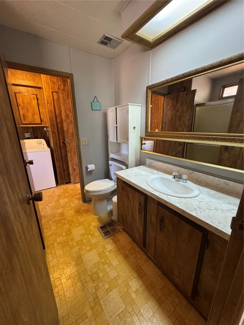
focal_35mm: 14
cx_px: 122
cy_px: 162
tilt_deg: -16.6
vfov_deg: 102.1
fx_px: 132
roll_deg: +1.3
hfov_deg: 85.7
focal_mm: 2.22
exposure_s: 1/60
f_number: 2.2
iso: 640
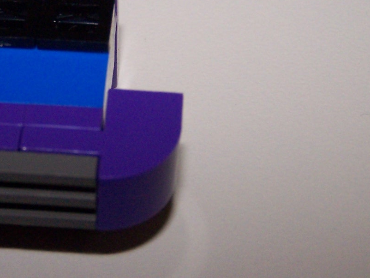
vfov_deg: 15.2
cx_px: 86
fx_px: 1037
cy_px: 97
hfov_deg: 20.1
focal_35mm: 97
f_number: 2.8
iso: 140
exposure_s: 1/60
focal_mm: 6.3
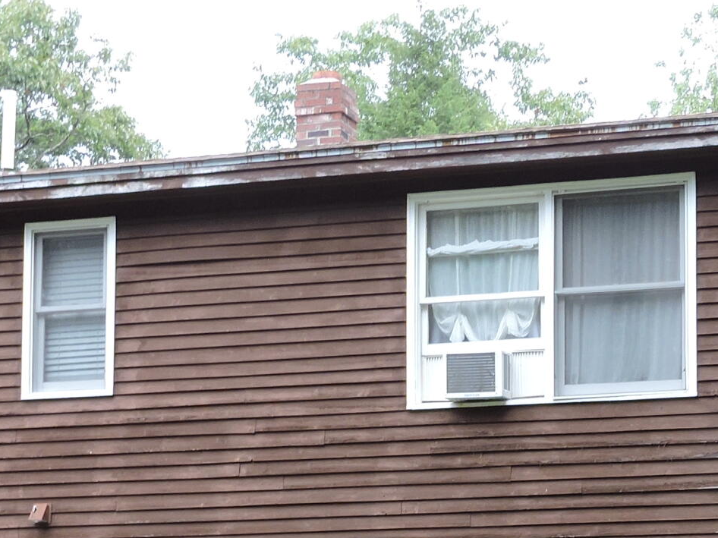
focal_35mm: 111
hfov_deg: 17.7
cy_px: 598
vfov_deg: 13.1
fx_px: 2302
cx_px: 395
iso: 100
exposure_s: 1/40
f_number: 3.8
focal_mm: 6.3
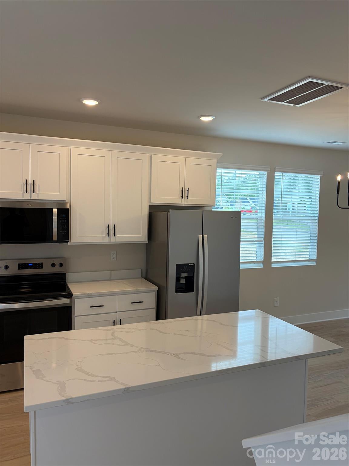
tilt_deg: -3.3
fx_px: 350
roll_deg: -2.8
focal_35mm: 26
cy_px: 233
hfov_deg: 53.1
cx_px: 174
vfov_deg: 67.3
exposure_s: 1/120
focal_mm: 5.96
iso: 40
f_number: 1.6
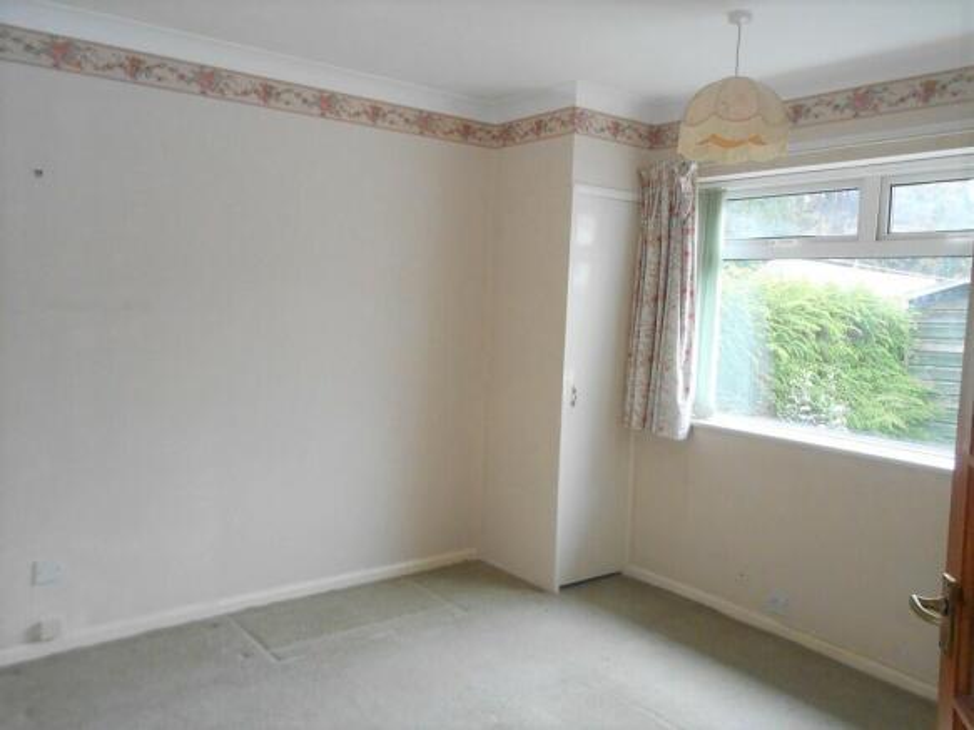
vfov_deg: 53.0
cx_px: 487
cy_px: 365
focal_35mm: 26
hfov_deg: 67.3
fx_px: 731
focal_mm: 4.6
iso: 320
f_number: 3.5
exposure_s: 1/30
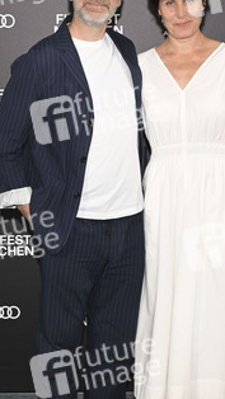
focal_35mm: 48
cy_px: 178
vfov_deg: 42.8
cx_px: 132
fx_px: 508
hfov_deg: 24.9
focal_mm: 36
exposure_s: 1/200
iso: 2000
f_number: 5.6
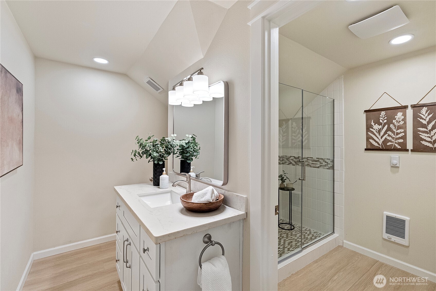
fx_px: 194
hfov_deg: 96.7
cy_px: 146
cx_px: 218
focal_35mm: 16
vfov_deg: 73.8
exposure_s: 1/100
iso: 1600
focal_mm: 16
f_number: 6.3
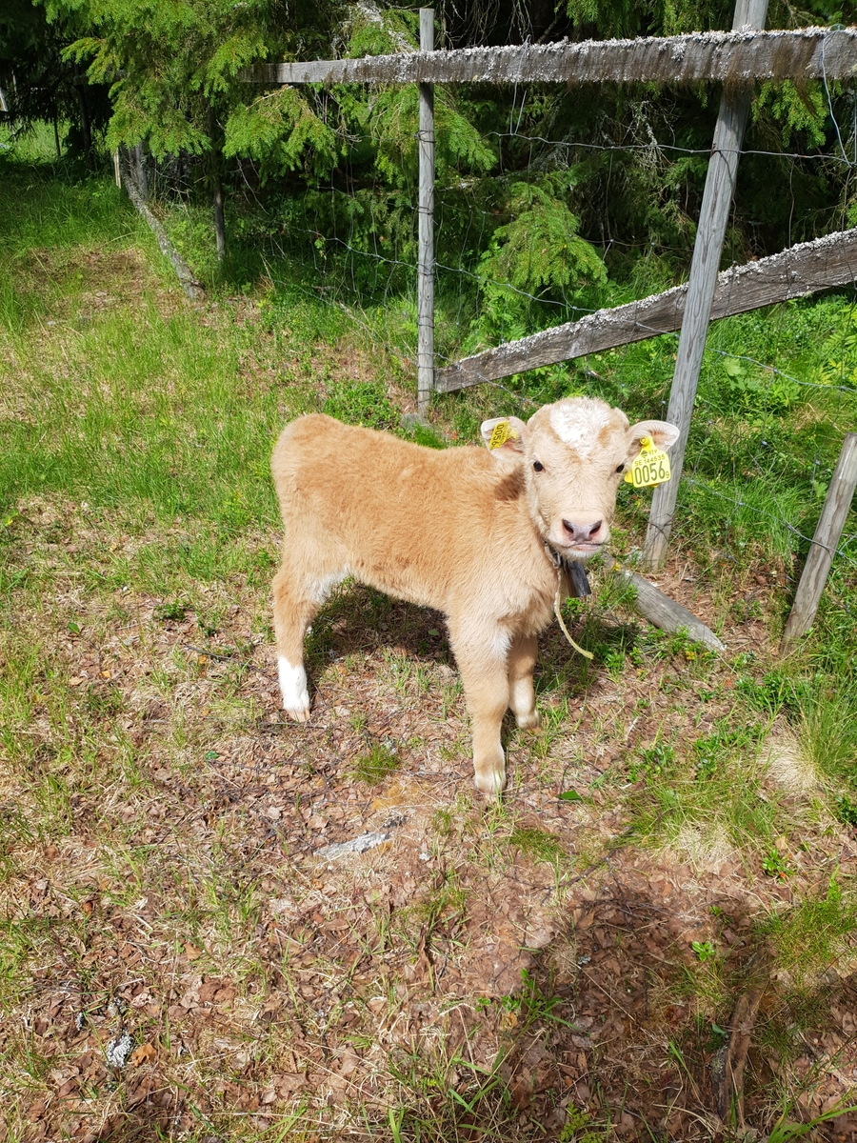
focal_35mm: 26
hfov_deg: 53.1
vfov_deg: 67.3
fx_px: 858
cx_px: 428
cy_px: 572
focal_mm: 4.3
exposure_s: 1/1255
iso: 50
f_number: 1.5
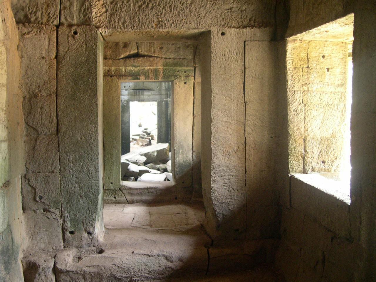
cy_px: 141
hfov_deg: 49.0
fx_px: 413
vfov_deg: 37.7
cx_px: 188
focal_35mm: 38
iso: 400
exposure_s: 1/30
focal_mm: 8
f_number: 2.8
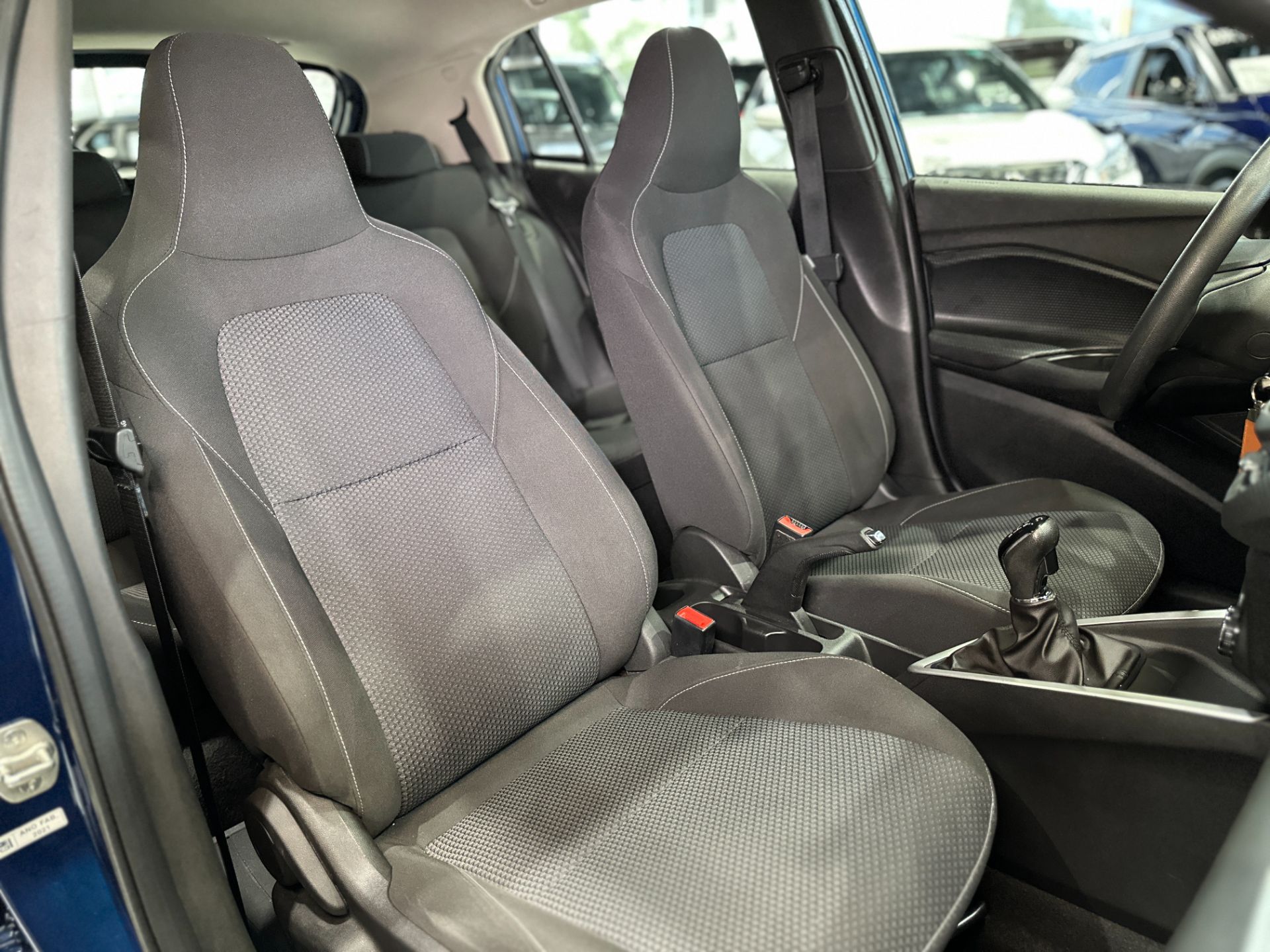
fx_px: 881
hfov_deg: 71.6
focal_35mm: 24
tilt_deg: -20.2
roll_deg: +2.8
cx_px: 635
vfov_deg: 56.8
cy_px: 476
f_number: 1.78
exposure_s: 1/40
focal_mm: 6.86
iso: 640
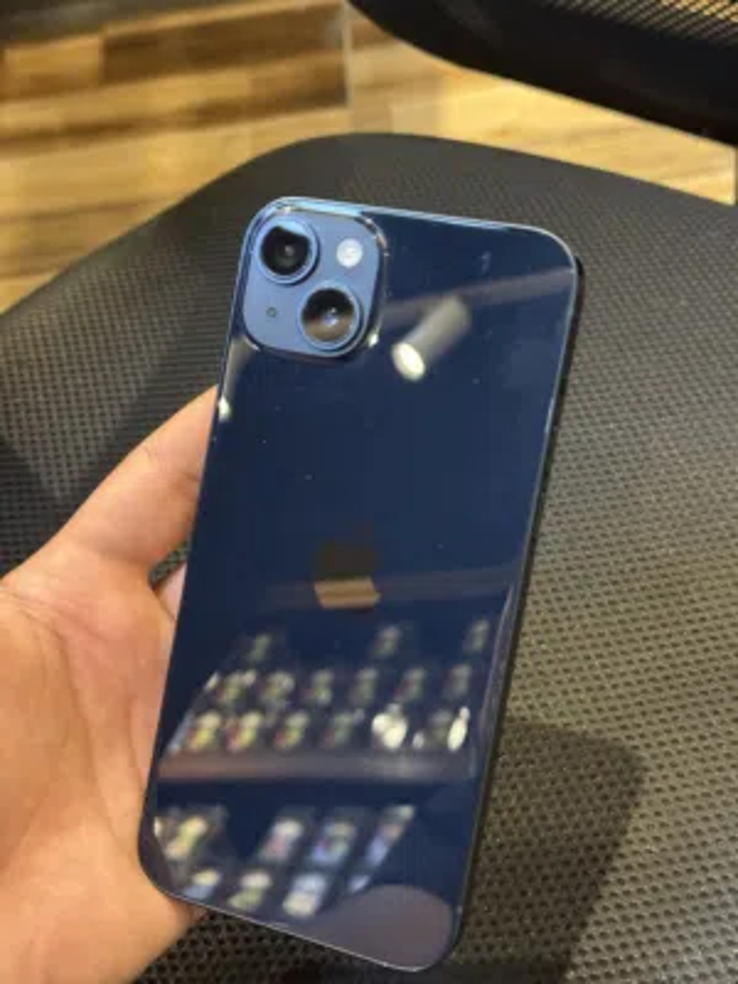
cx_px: 369
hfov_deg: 30.3
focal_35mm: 48
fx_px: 1364
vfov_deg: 39.7
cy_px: 492
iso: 800
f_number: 1.78
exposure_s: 1/30
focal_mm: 6.76
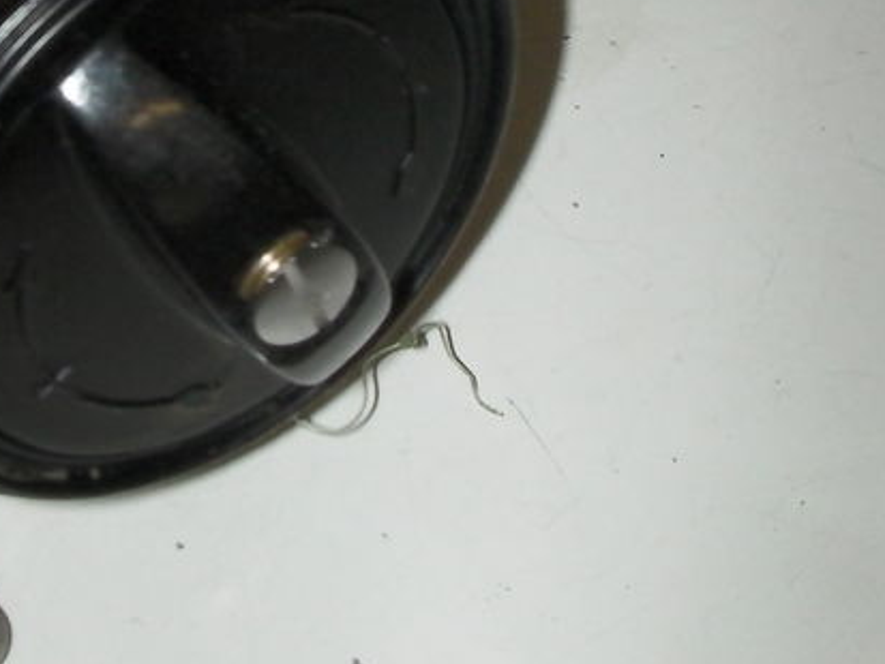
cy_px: -54
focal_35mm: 92
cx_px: 114
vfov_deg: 15.7
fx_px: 2353
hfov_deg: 20.9
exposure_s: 1/30
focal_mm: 6.3
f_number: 5.6
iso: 200
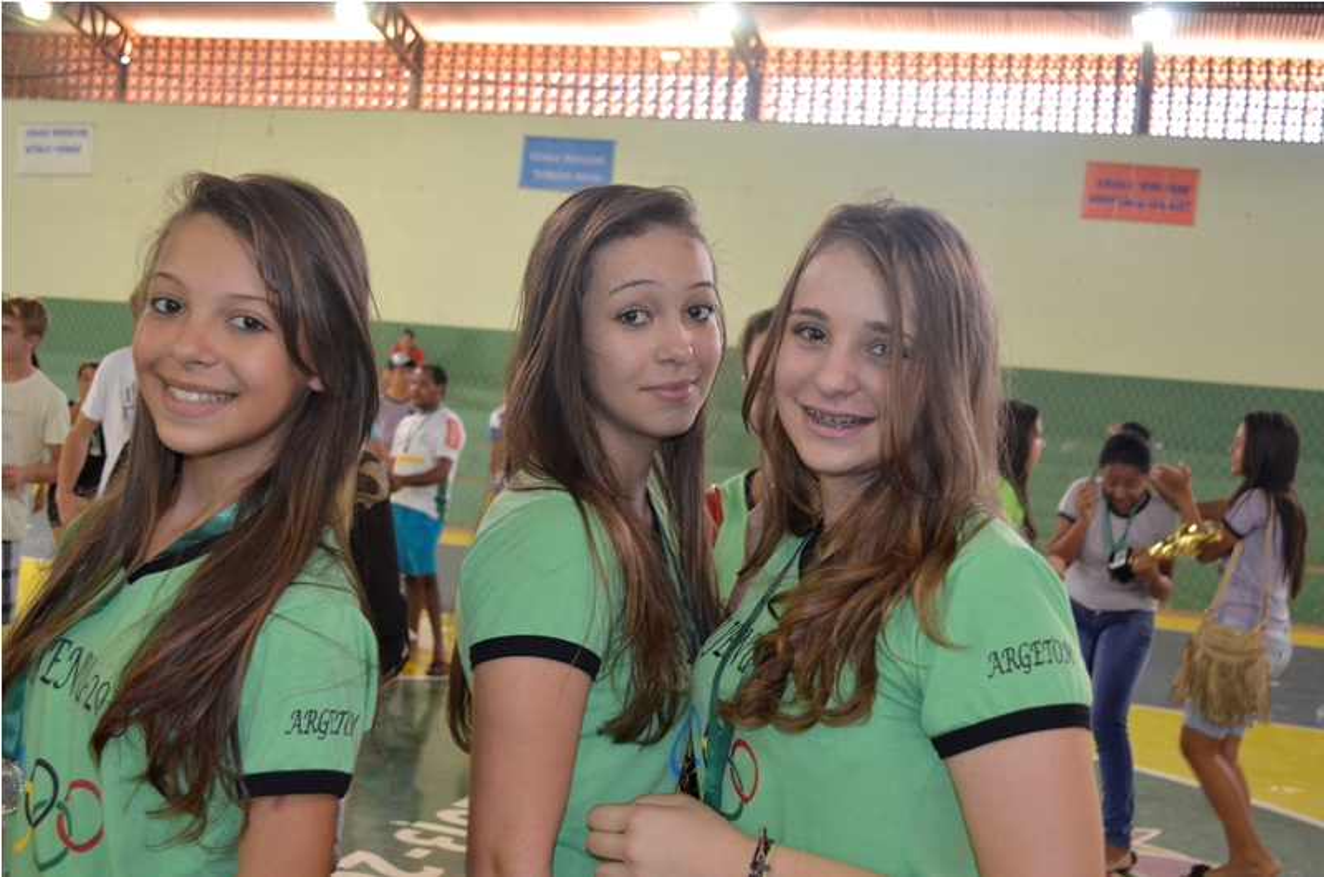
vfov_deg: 31.8
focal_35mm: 42
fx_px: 1542
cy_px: 438
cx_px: 662
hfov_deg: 46.5
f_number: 4.5
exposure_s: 1/60
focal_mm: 28
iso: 1250
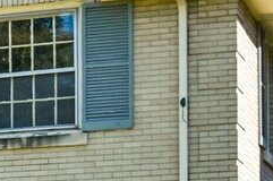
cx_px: -231
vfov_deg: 6.8
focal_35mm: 202
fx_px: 1530
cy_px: 158
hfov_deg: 9.6
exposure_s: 1/800
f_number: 8
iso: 400
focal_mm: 20
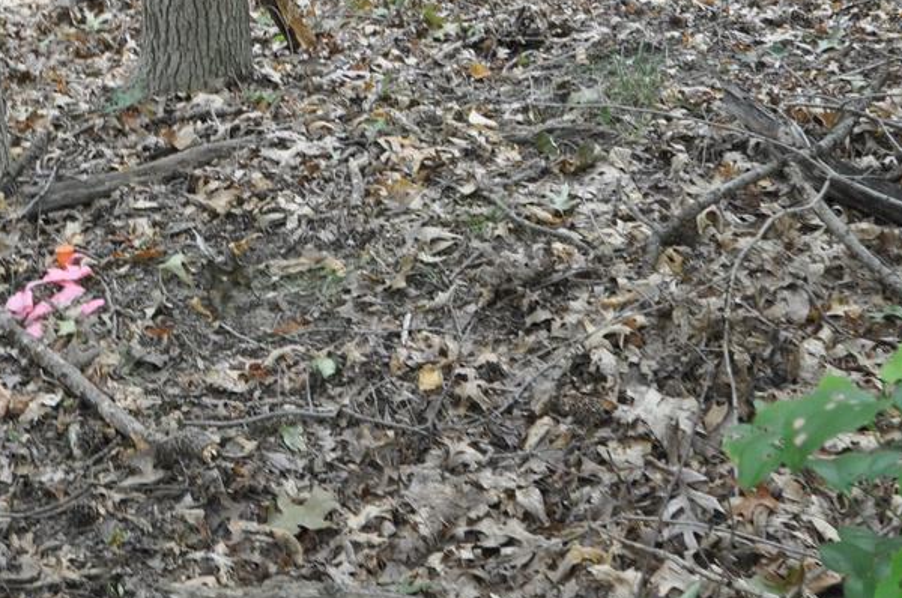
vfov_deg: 18.3
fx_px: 1801
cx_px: 274
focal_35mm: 72
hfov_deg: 27.9
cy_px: -11
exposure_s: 1/40
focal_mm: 20
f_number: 5.6
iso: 800
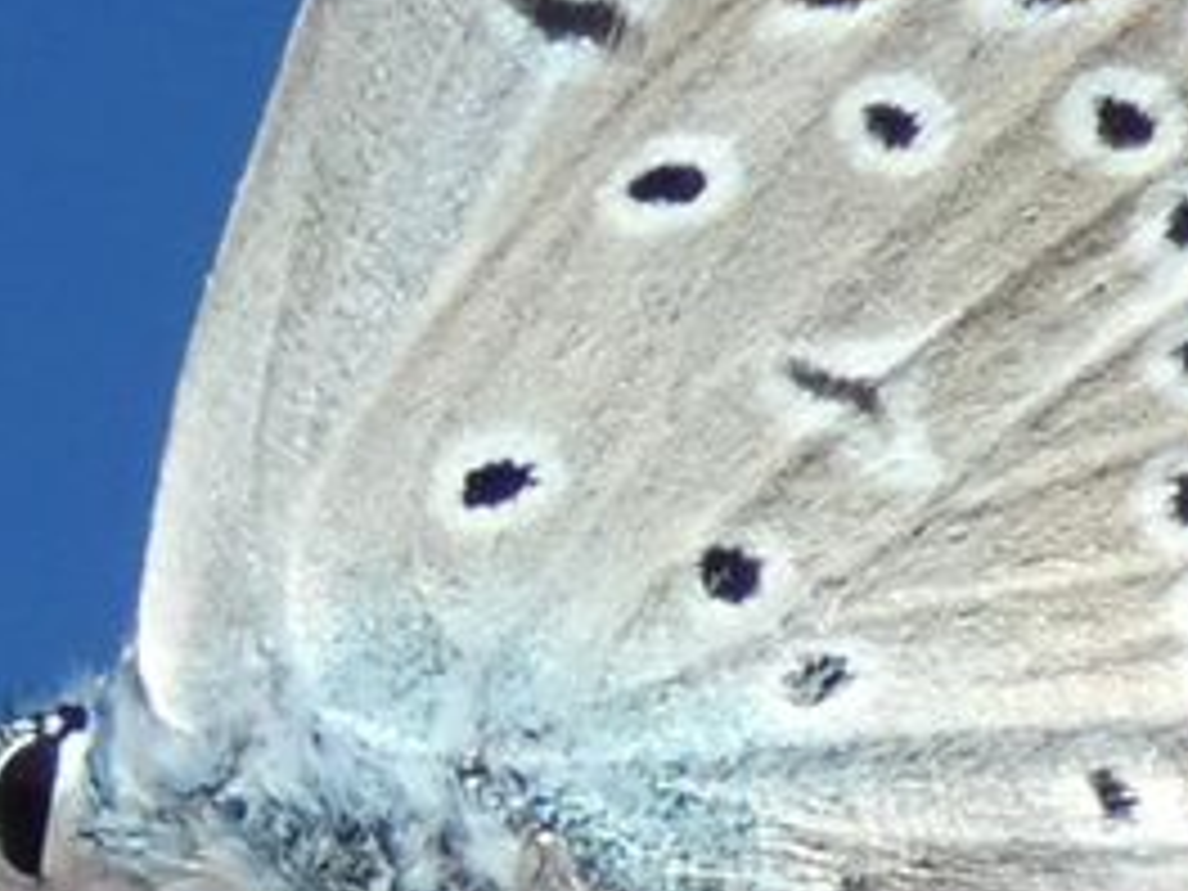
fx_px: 6109
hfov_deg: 11.1
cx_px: 655
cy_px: 243
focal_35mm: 178
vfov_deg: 8.3
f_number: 4
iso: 80
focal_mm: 9.9
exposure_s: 1/320
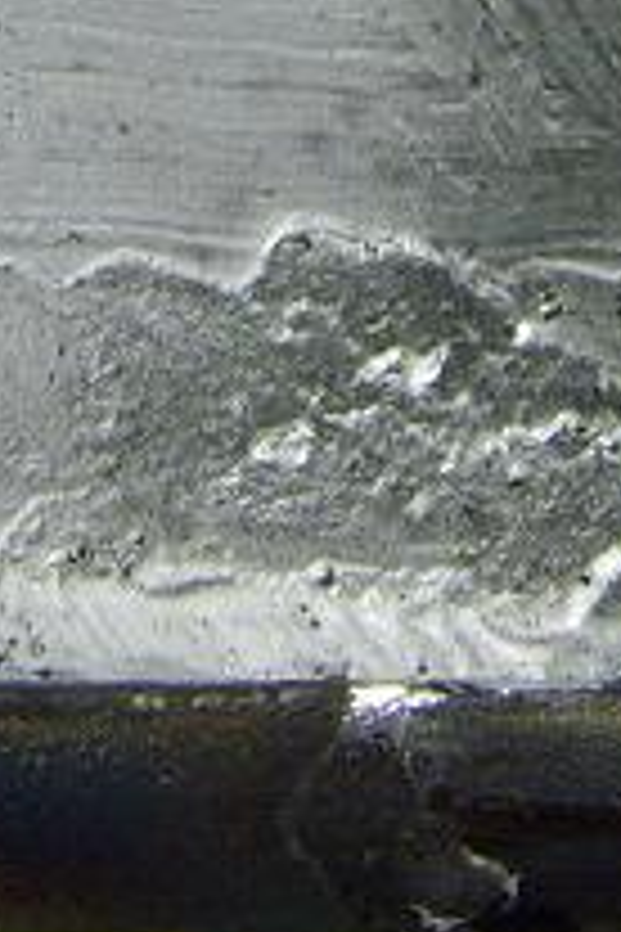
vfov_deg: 12.7
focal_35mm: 157
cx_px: 112
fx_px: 4062
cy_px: -239
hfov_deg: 8.7
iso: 200
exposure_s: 1/30
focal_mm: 6.6
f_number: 3.5
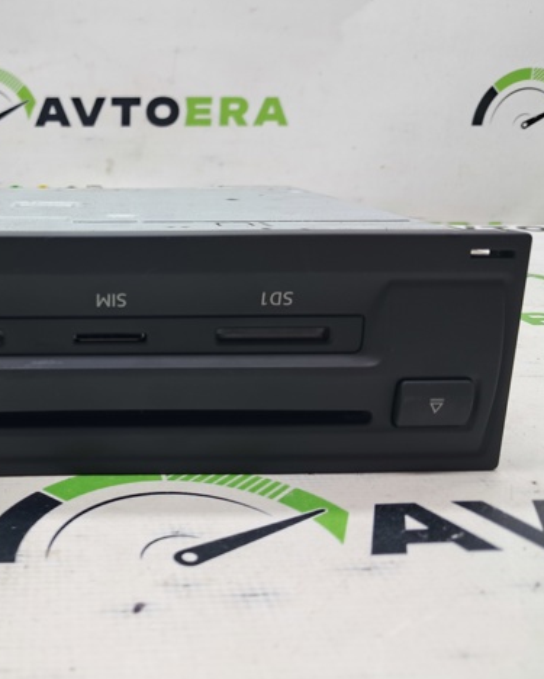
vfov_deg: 50.3
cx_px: 94
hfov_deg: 39.3
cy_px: 337
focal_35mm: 36
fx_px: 724
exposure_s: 1/50
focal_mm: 4
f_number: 1.8
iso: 50
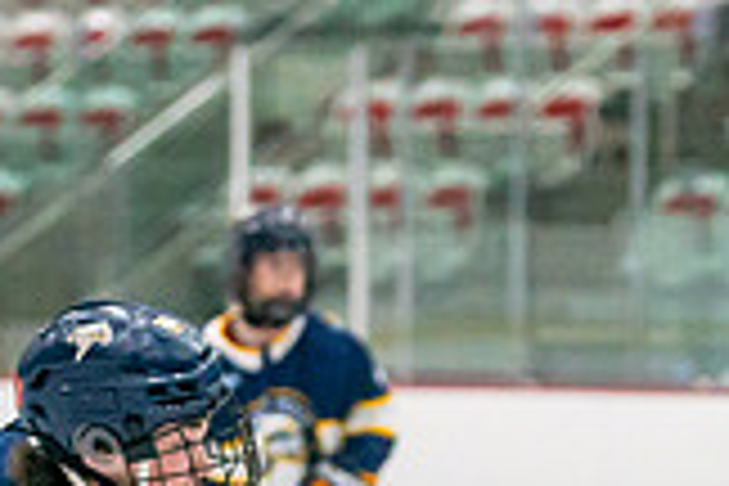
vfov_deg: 3.5
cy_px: 1006
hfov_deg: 5.3
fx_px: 7937
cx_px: 433
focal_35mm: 392
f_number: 2.8
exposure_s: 1/1250
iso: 3200
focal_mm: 88
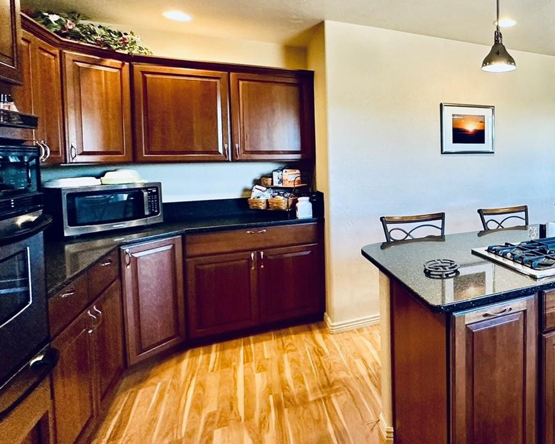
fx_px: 411
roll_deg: -0.1
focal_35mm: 25
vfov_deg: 56.2
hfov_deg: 59.1
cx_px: 490
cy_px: 169
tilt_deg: -1.7
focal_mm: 2.22
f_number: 2.2
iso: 250
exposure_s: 1/120
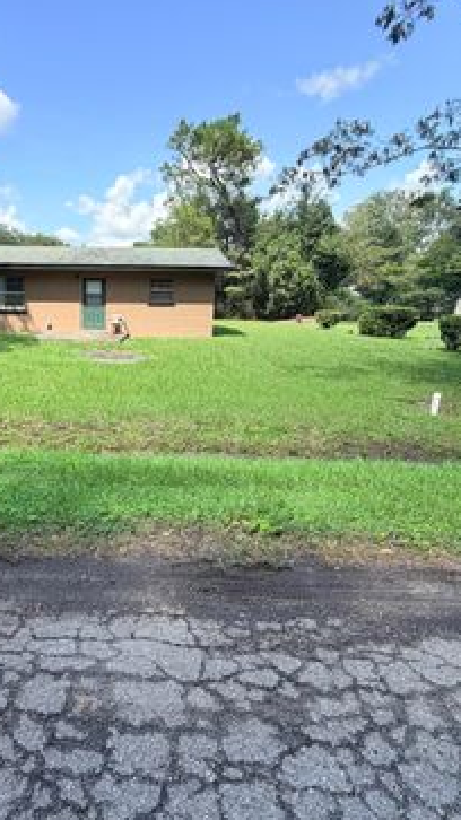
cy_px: 412
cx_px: 138
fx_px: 457
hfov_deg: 52.1
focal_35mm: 21
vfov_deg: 83.9
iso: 50
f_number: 2.2
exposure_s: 1/502
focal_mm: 2.22
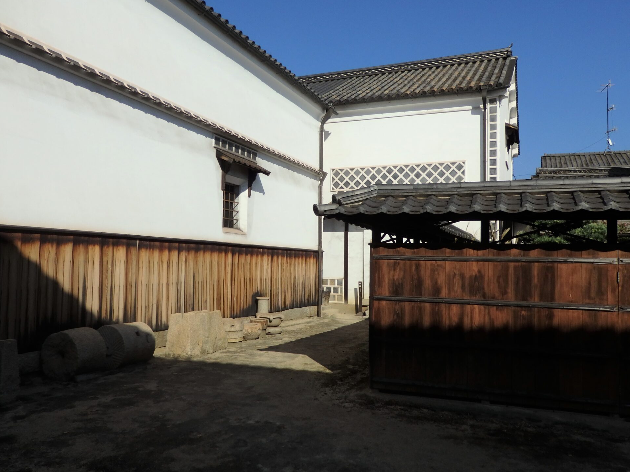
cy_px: 227
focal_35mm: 26
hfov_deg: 67.3
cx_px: 320
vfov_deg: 53.0
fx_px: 473
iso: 125
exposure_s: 1/500
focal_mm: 4.5
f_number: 8.7
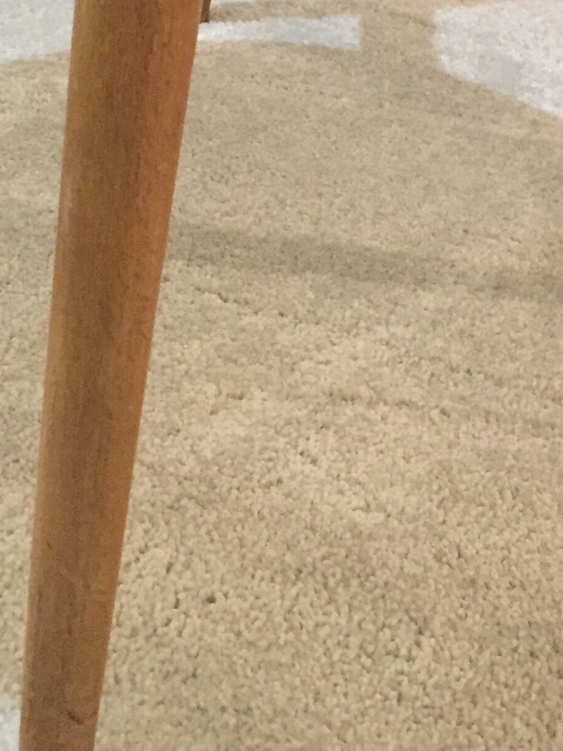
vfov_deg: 23.0
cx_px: 359
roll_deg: -7.8
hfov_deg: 18.9
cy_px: -147
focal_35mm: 78
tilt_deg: -15.1
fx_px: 1692
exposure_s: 1/20
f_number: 2.2
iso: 250
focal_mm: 4.15
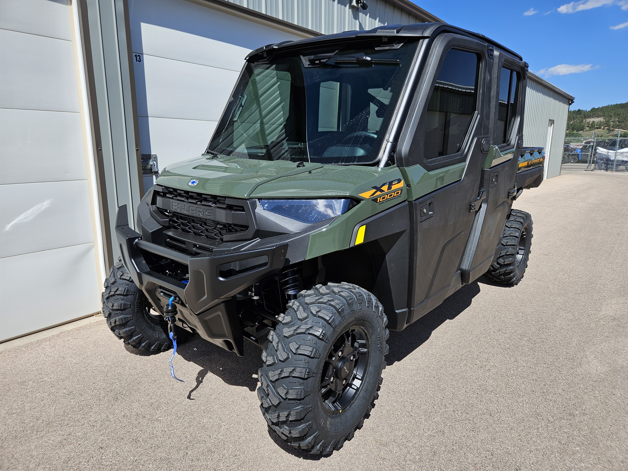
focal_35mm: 23
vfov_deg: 58.9
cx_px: 314
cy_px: 236
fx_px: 417
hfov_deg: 73.9
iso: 25
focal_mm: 5.4
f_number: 1.8
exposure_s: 1/1978
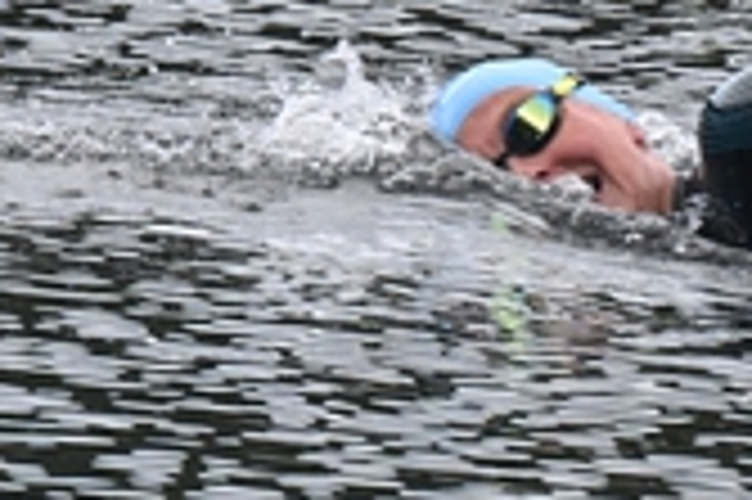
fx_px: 35768
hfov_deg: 1.2
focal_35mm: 1714
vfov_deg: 0.8
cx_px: 1144
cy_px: 381
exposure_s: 1/2000
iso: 6400
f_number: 10
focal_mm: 520
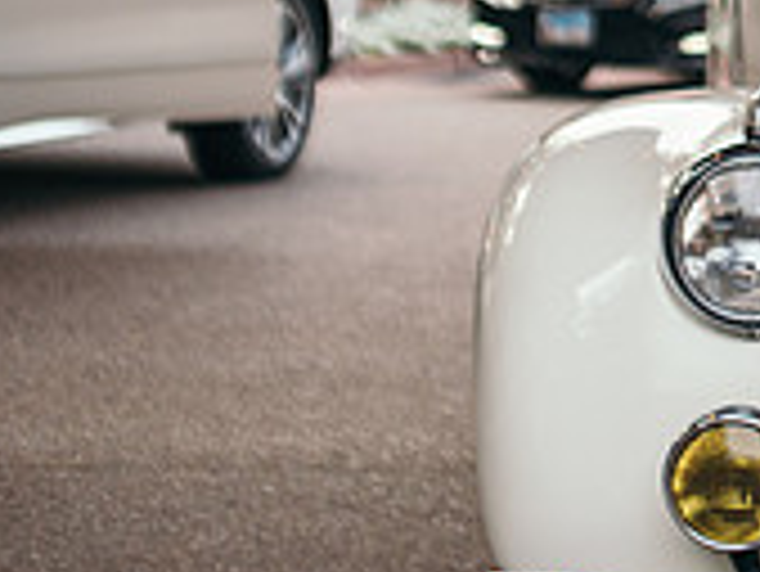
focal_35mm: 165
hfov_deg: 11.4
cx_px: 1169
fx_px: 3625
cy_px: -263
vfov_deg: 8.8
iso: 125
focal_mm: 50
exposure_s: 1/200
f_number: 2.5
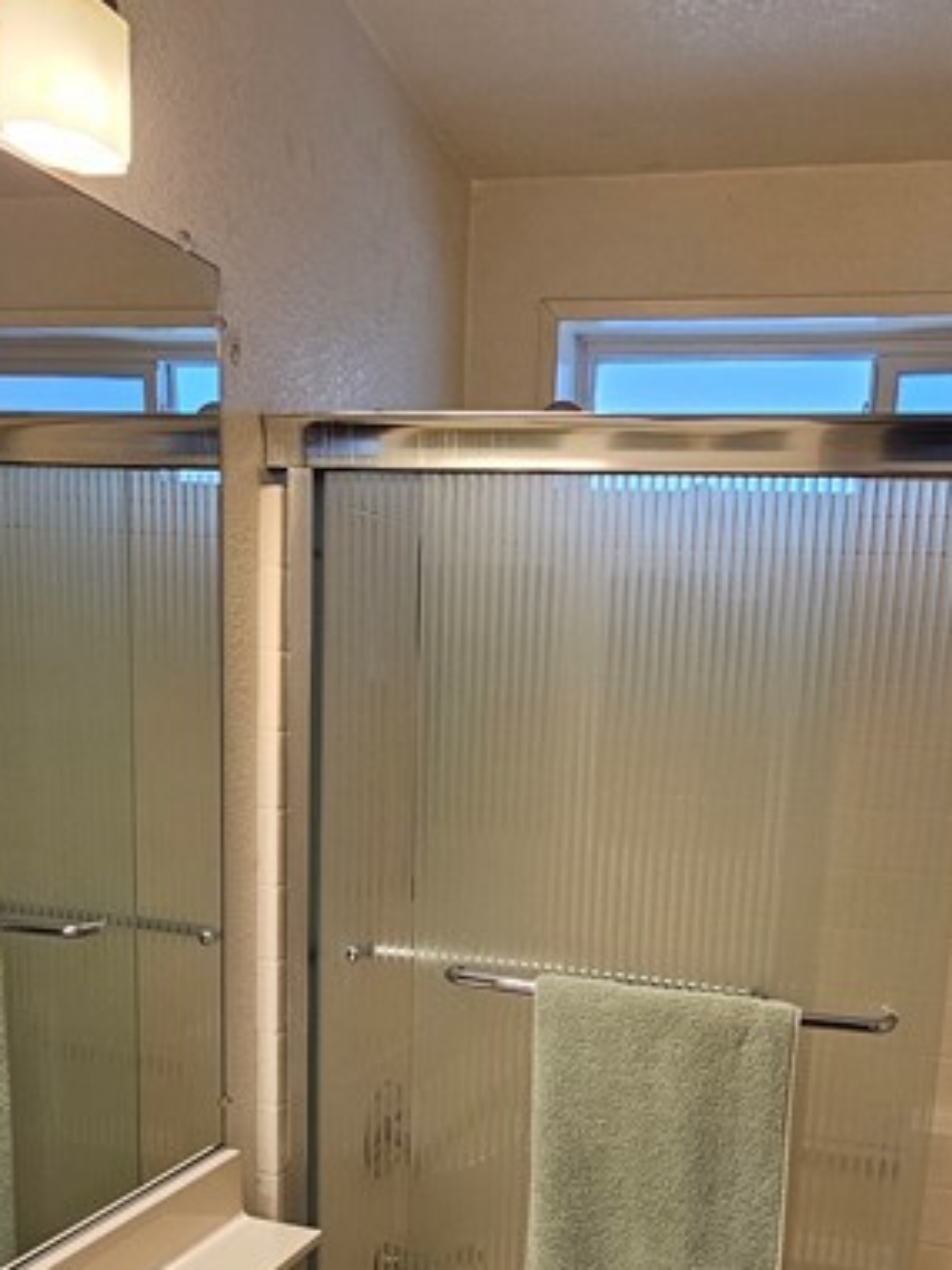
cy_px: 983
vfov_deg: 50.0
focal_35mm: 35
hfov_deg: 40.4
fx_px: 1283
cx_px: 598
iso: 125
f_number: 2.2
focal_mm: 2.2
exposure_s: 1/60
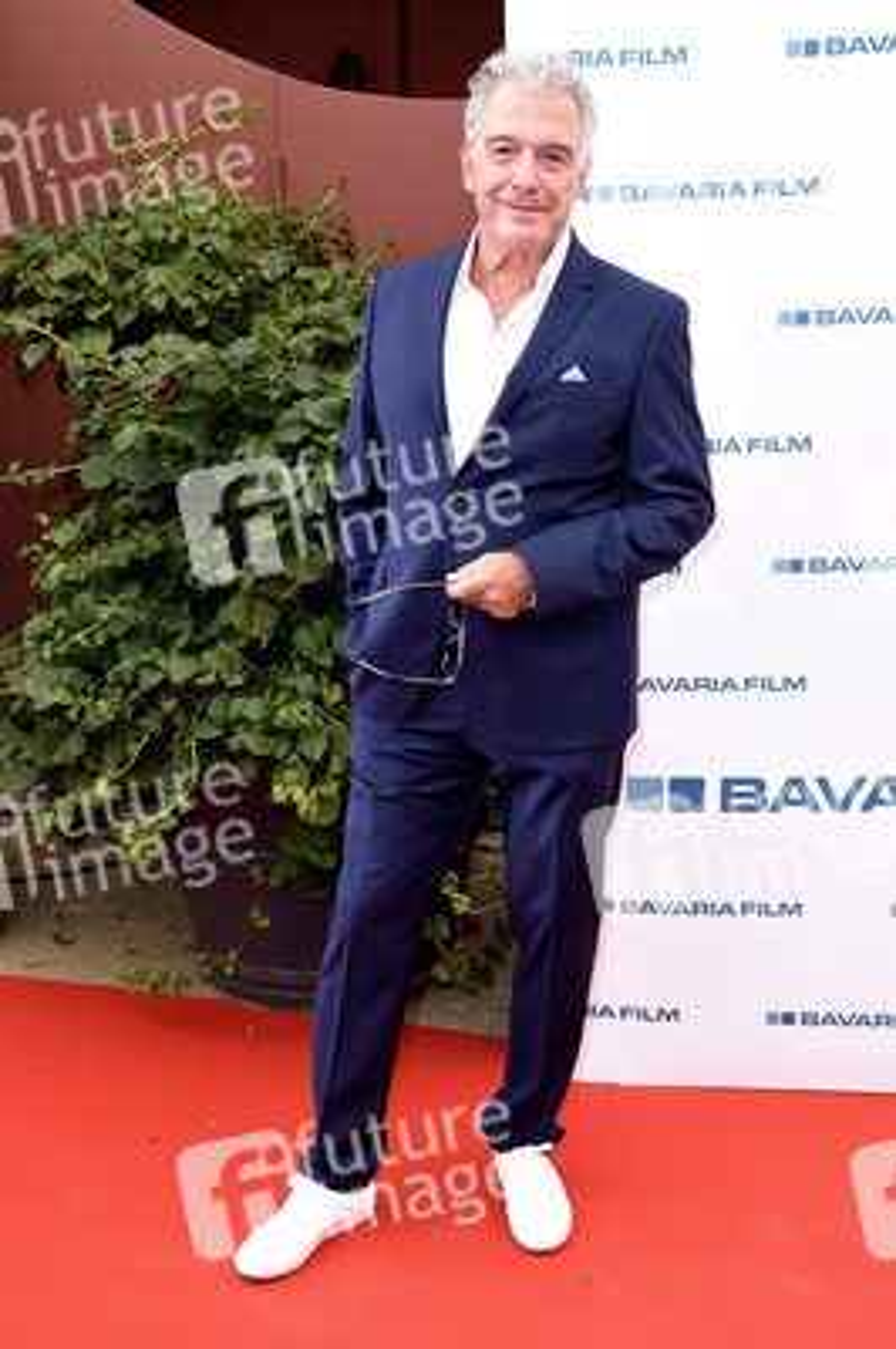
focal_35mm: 48
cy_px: 674
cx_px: 448
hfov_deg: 28.0
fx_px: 1795
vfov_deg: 41.1
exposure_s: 1/160
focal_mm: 32
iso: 800
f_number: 6.3
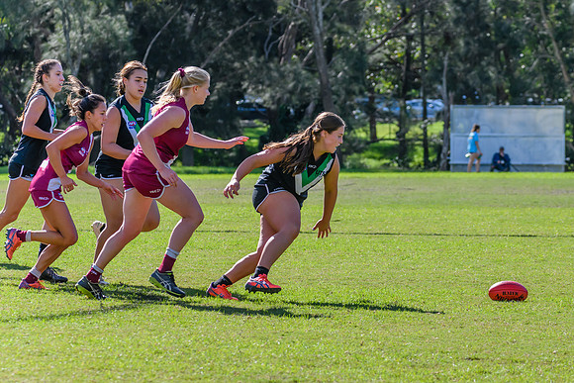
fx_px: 3622
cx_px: 381
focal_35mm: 227
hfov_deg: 9.1
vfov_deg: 6.1
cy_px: 230
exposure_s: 1/1250
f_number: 8
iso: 800
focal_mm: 170
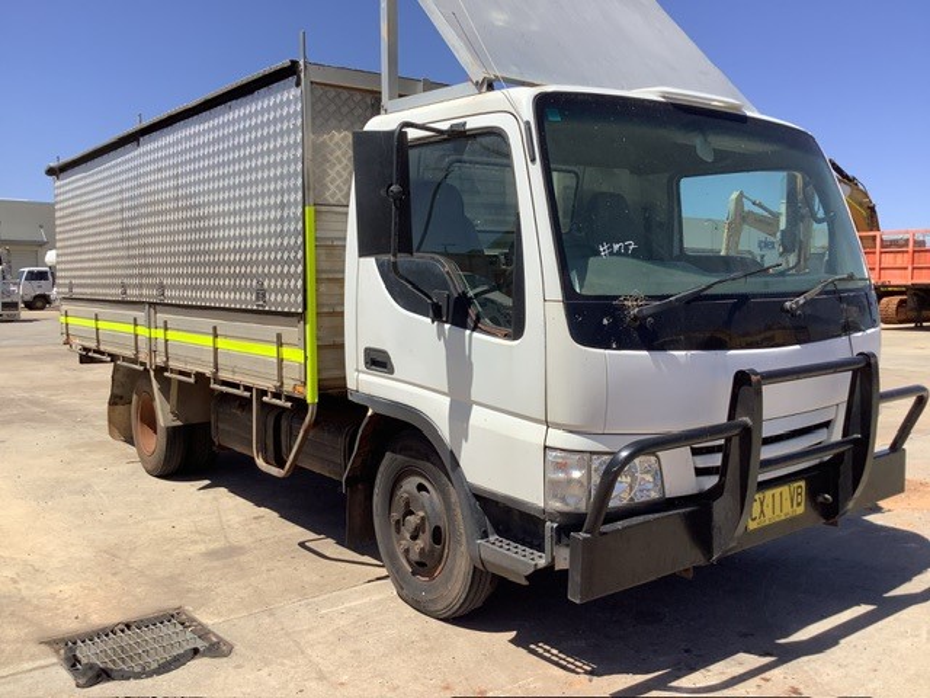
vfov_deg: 45.4
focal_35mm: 31
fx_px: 833
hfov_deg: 58.4
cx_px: 465
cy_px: 349
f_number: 2.4
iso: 25
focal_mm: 3.3
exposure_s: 1/1733
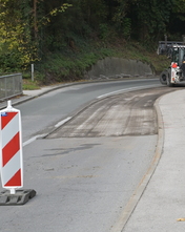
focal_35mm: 109
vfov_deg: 17.6
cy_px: 108
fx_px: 748
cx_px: 127
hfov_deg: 14.1
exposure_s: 1/2000
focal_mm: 57
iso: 500
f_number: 4
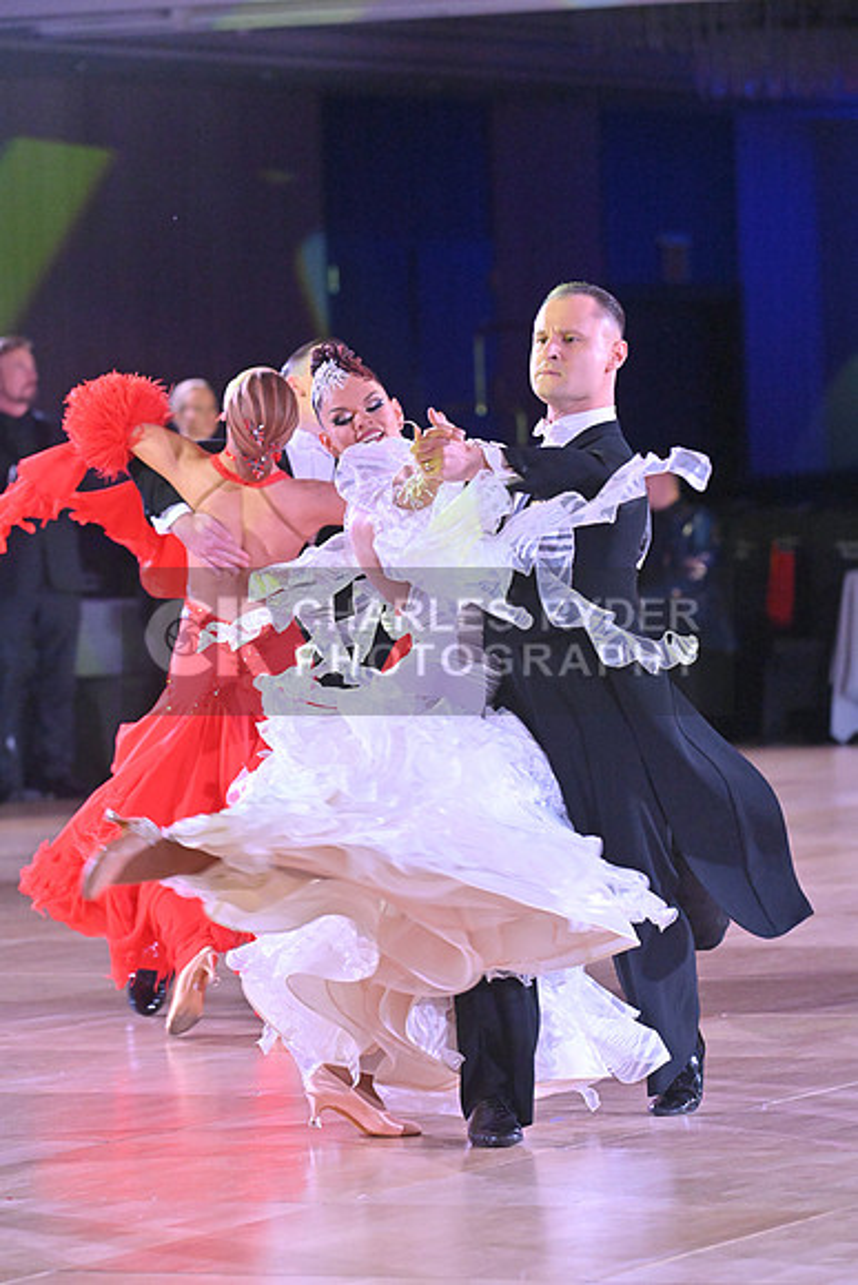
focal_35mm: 200
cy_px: 642
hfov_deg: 6.9
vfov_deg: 10.3
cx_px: 429
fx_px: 7145
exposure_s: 1/400
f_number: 5.6
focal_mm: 200
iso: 6400
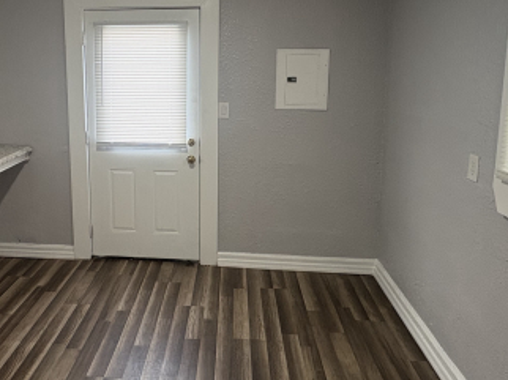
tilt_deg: -6.6
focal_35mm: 29
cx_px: 190
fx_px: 425
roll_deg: -0.2
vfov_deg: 47.2
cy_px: 120
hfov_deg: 60.9
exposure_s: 1/60
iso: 250
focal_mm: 2.22
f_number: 2.2
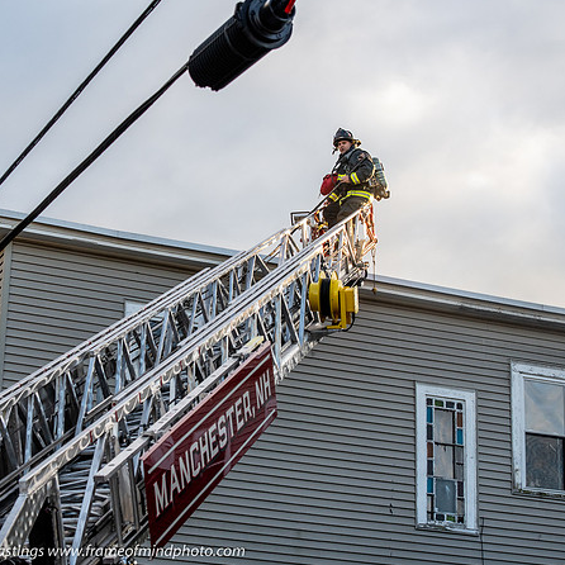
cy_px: 287
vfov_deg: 17.9
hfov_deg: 17.9
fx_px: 1791
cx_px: 195
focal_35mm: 97
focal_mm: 70
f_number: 5
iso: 640
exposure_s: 1/1000
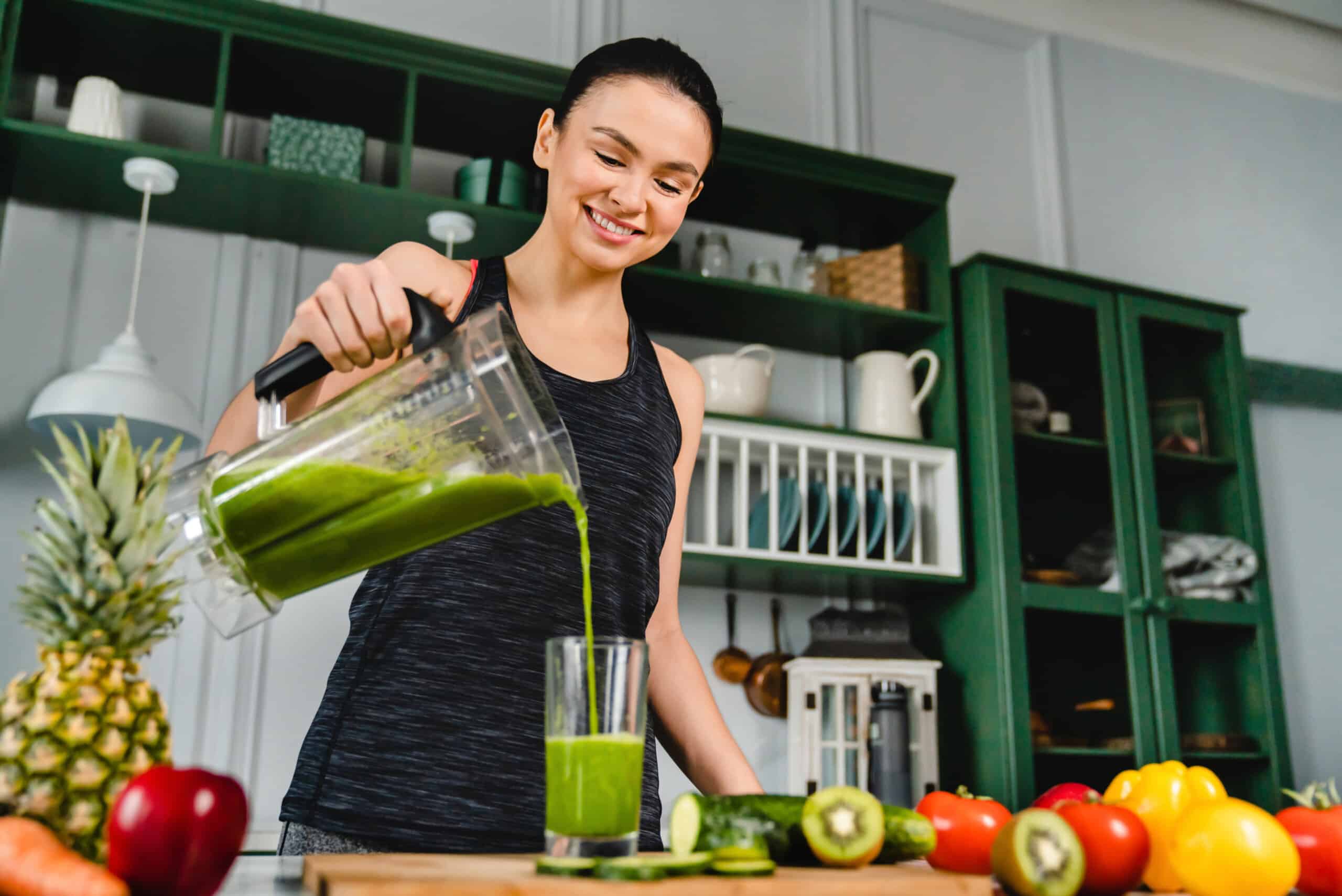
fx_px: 1230
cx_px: 671
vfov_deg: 40.0
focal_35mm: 33
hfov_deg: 57.2
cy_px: 448
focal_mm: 33
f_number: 2.8
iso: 1000
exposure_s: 1/200
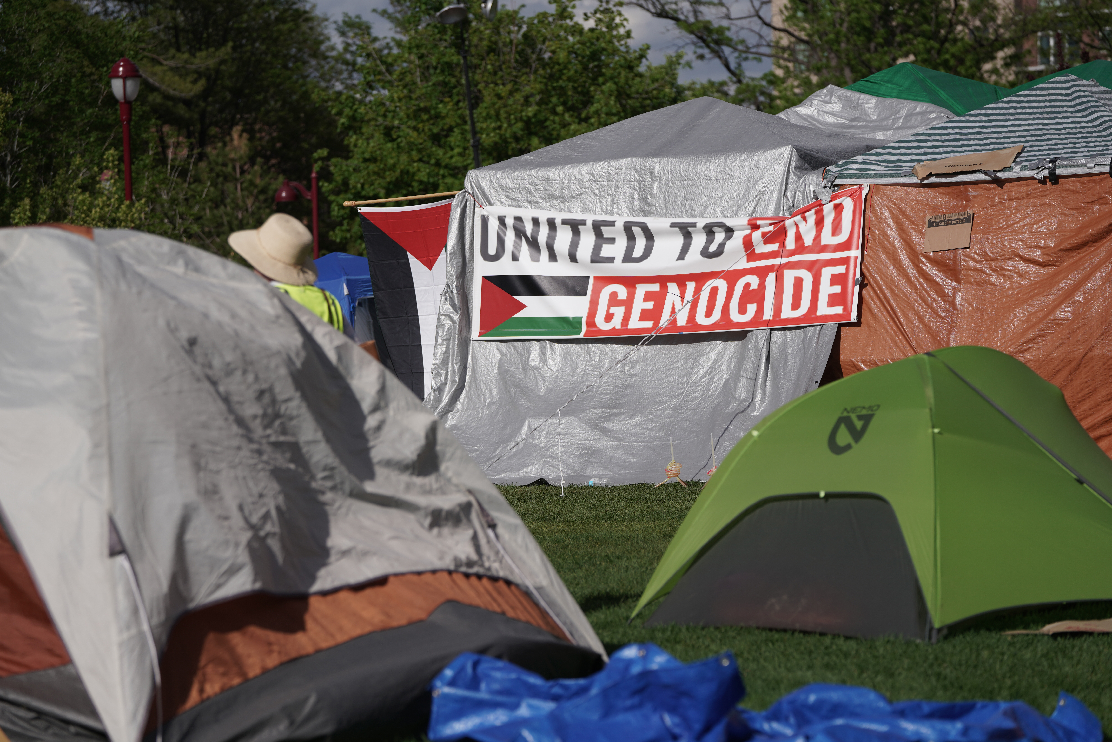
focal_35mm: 138
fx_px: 4263
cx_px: 556
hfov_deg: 14.9
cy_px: 371
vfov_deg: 9.9
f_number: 4.5
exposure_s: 1/3200
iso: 160
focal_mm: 138
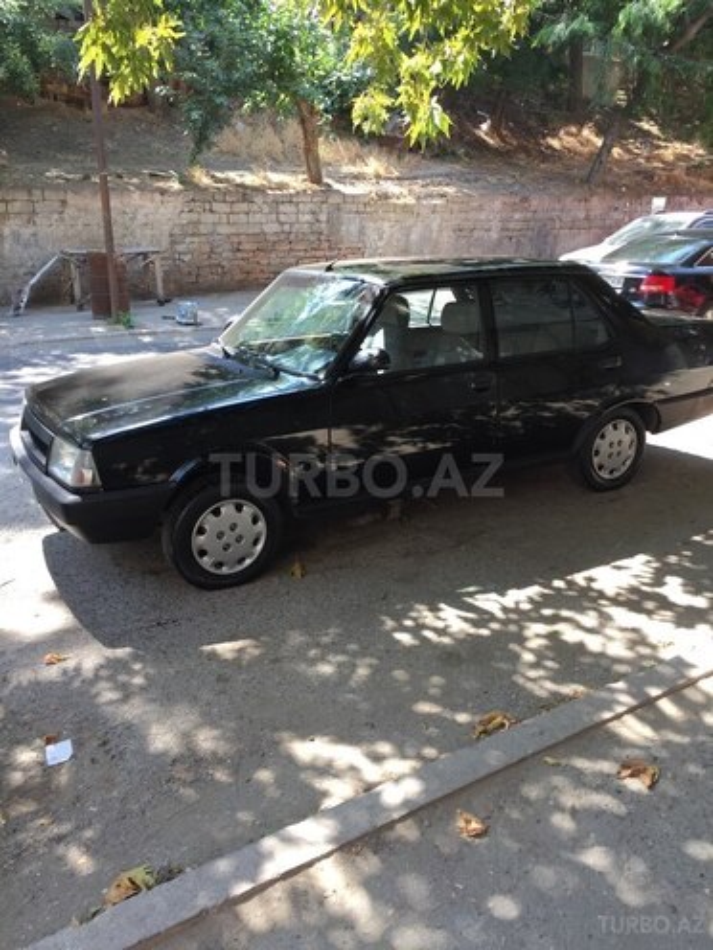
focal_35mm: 29
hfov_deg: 48.2
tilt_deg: -15.1
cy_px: 475
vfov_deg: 61.7
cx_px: 356
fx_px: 796
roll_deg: -1.8
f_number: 2.2
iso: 32
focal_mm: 4.15
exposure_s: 1/117
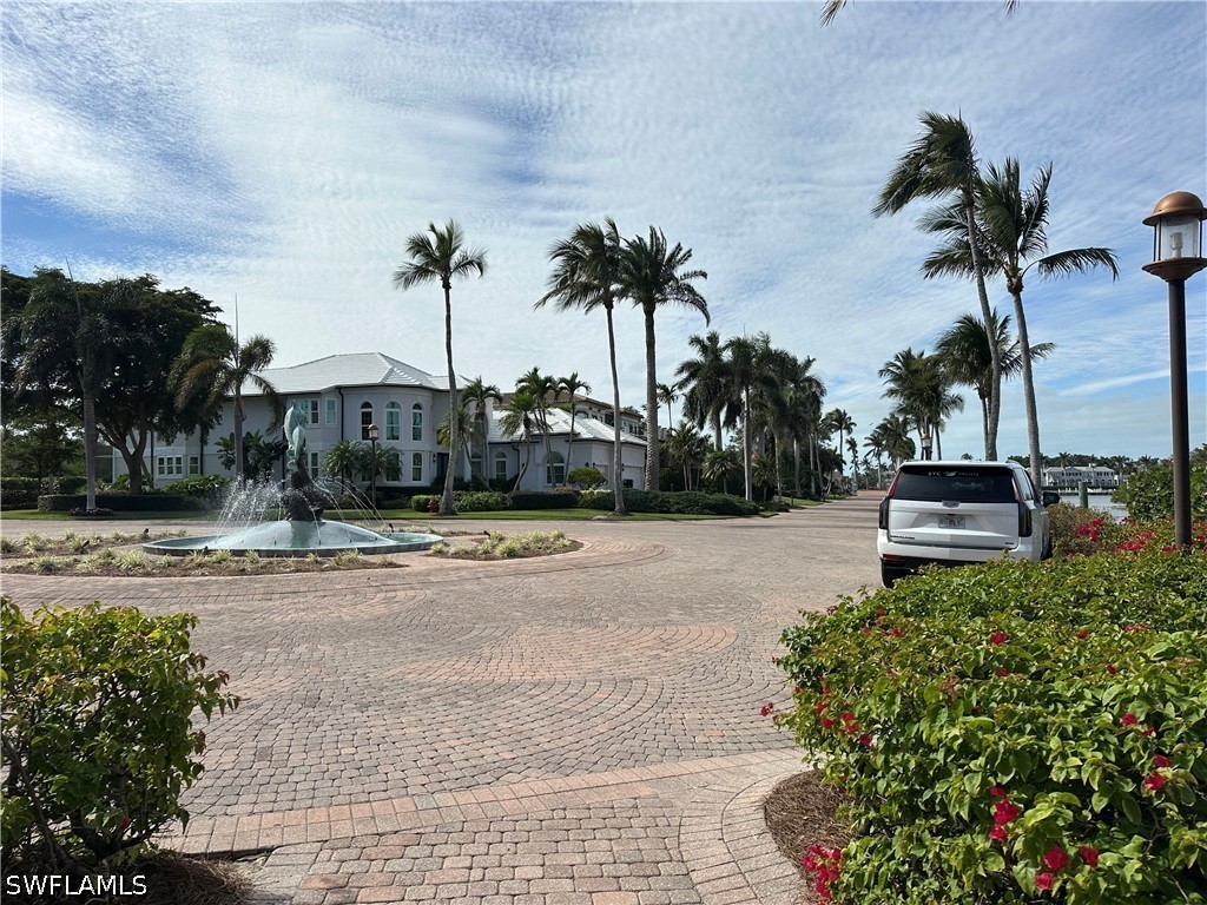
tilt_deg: +1.7
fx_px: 837
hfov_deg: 71.6
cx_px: 604
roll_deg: +0.7
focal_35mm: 24
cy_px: 452
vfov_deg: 56.8
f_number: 1.78
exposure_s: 1/10753
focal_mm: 6.86
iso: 80
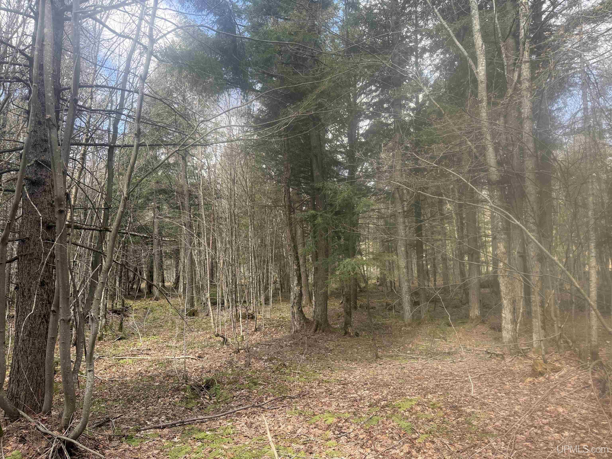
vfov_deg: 56.8
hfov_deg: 71.6
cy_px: 230
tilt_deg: +3.6
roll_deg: +0.7
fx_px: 424
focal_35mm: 24
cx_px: 306
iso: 100
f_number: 1.78
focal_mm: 6.76
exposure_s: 1/504
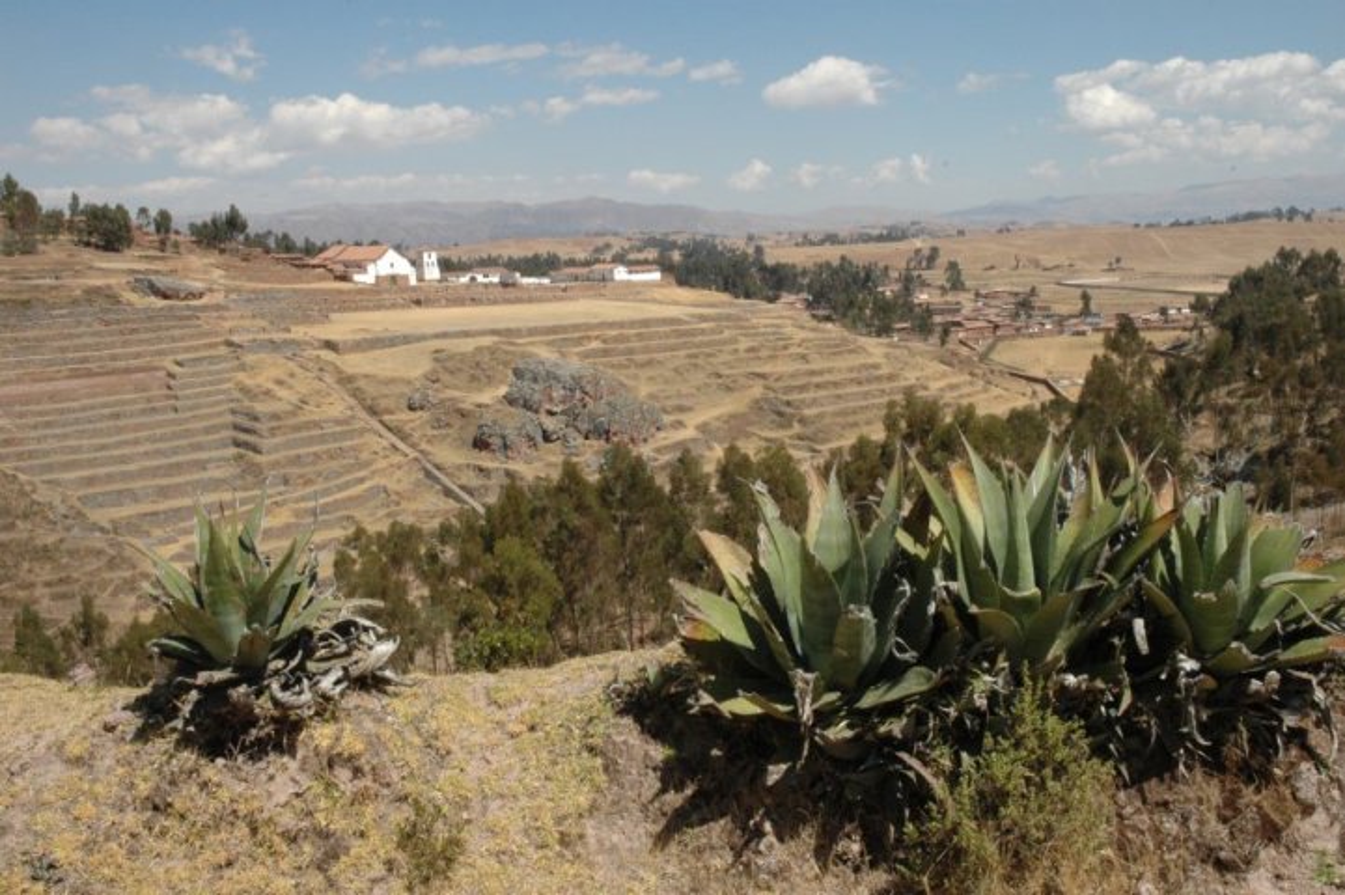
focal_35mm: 40
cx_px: 672
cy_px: 448
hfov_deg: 47.9
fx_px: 1512
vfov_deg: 33.0
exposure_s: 1/125
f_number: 22
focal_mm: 27
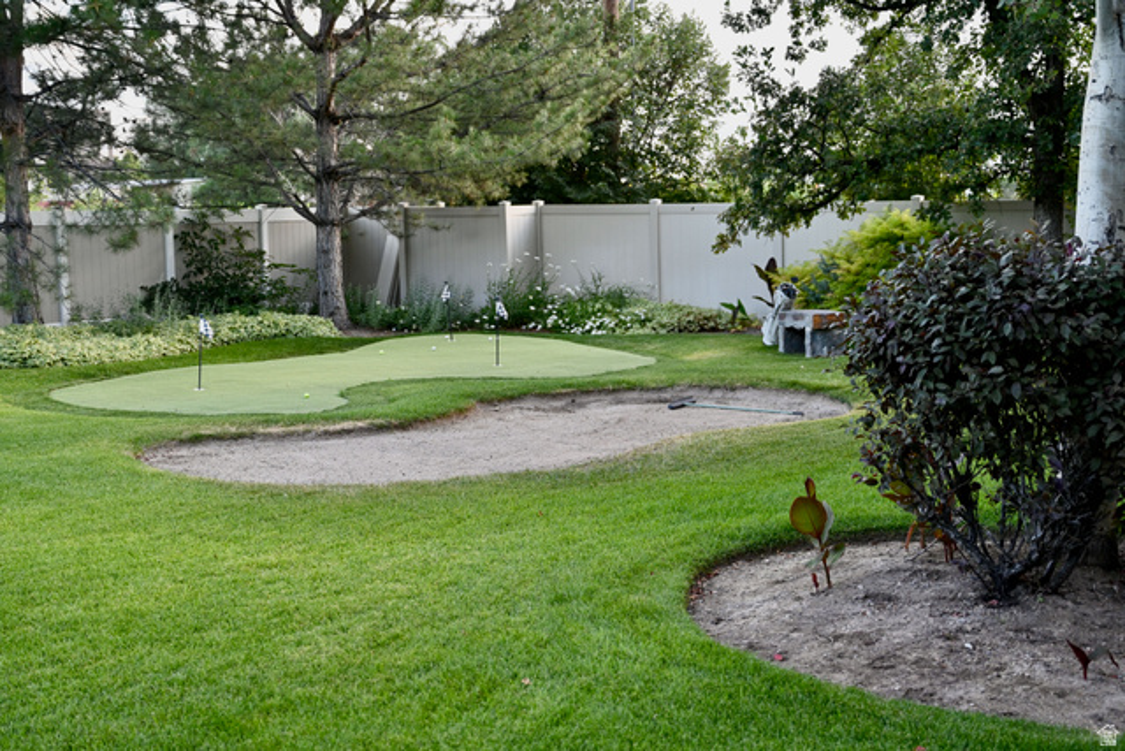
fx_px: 1406
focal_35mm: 45
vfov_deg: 29.9
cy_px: 376
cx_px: 562
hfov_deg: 43.6
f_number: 4
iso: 320
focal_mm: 45
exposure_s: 1/250
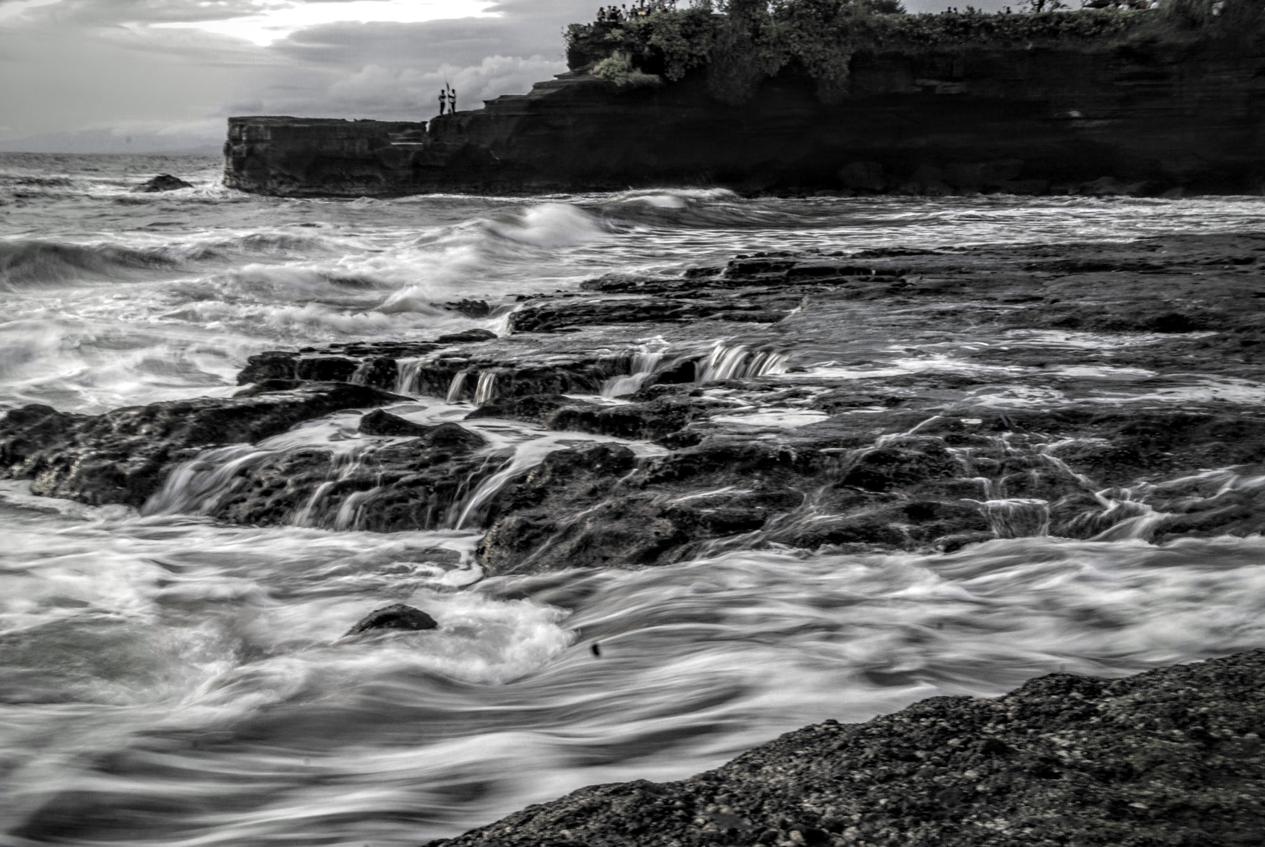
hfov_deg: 46.3
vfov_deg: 32.0
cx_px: 632
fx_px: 1478
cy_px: 424
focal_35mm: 42
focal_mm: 28
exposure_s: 1/5
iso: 100
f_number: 25
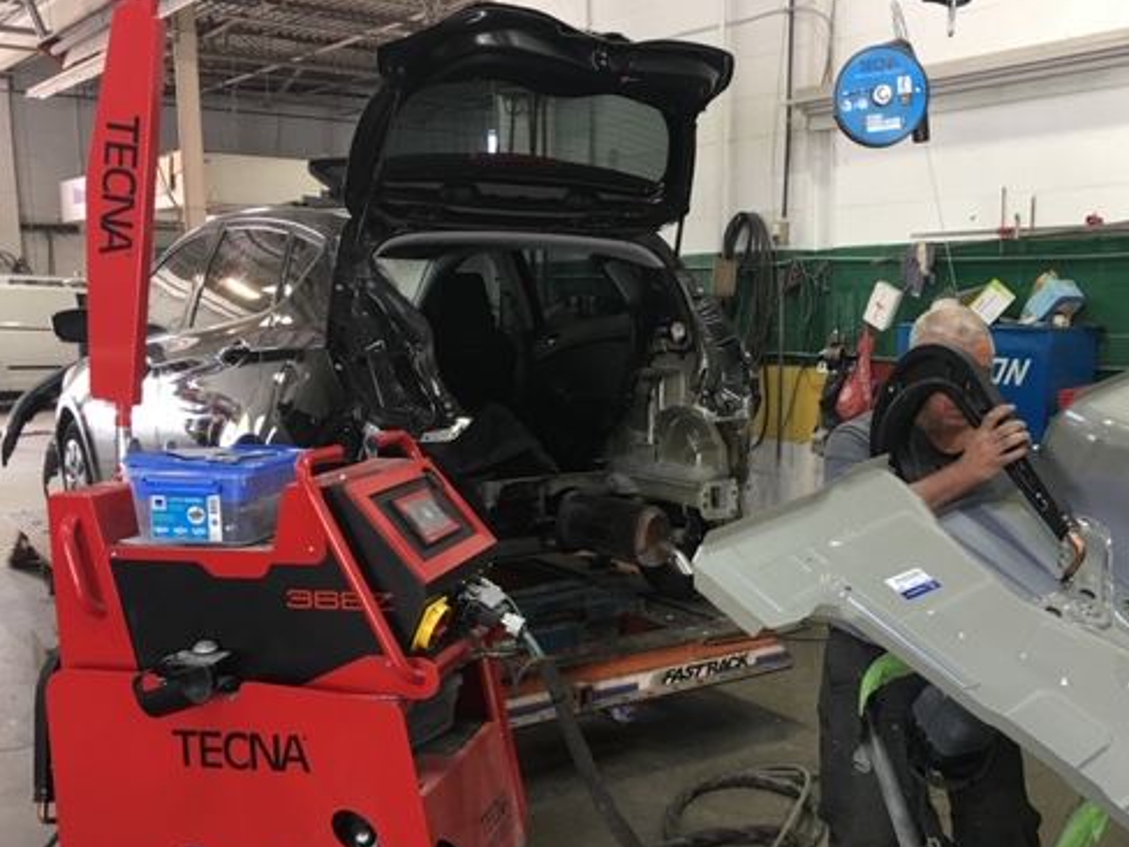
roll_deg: -0.1
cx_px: 703
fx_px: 1239
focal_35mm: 38
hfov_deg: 48.5
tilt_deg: -9.4
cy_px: 537
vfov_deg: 37.5
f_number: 2.2
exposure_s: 1/15
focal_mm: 4.15
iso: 32
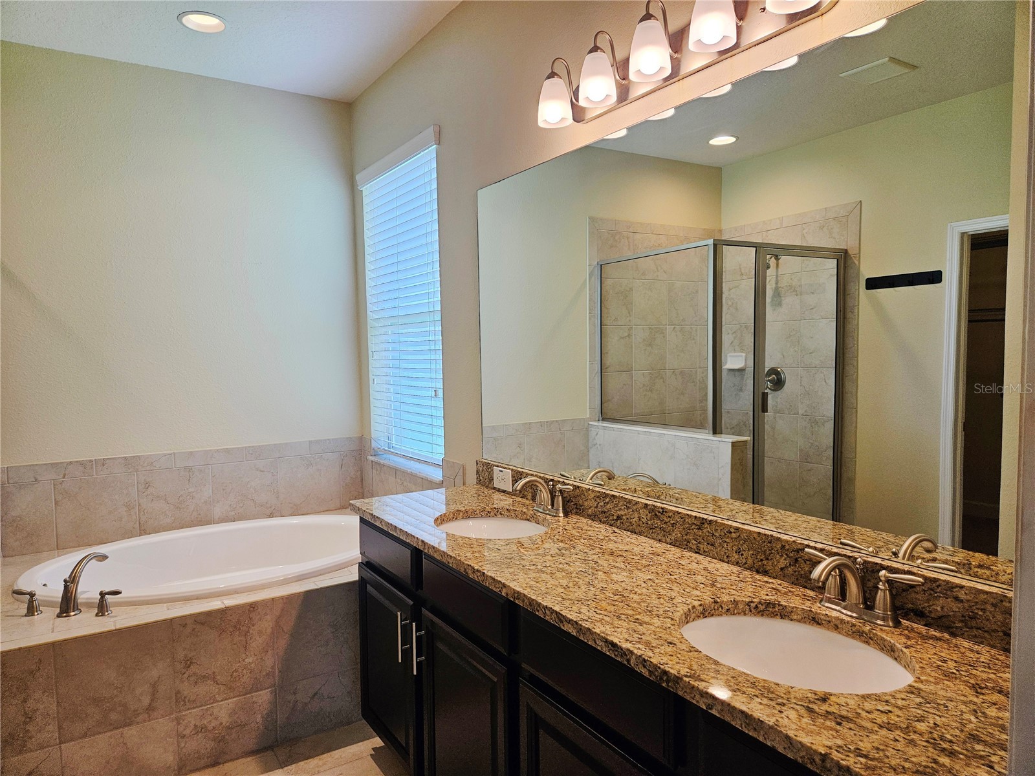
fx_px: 688
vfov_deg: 58.9
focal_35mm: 23
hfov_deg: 73.9
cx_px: 518
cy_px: 388
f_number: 1.8
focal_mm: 5.4
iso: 64
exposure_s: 1/120
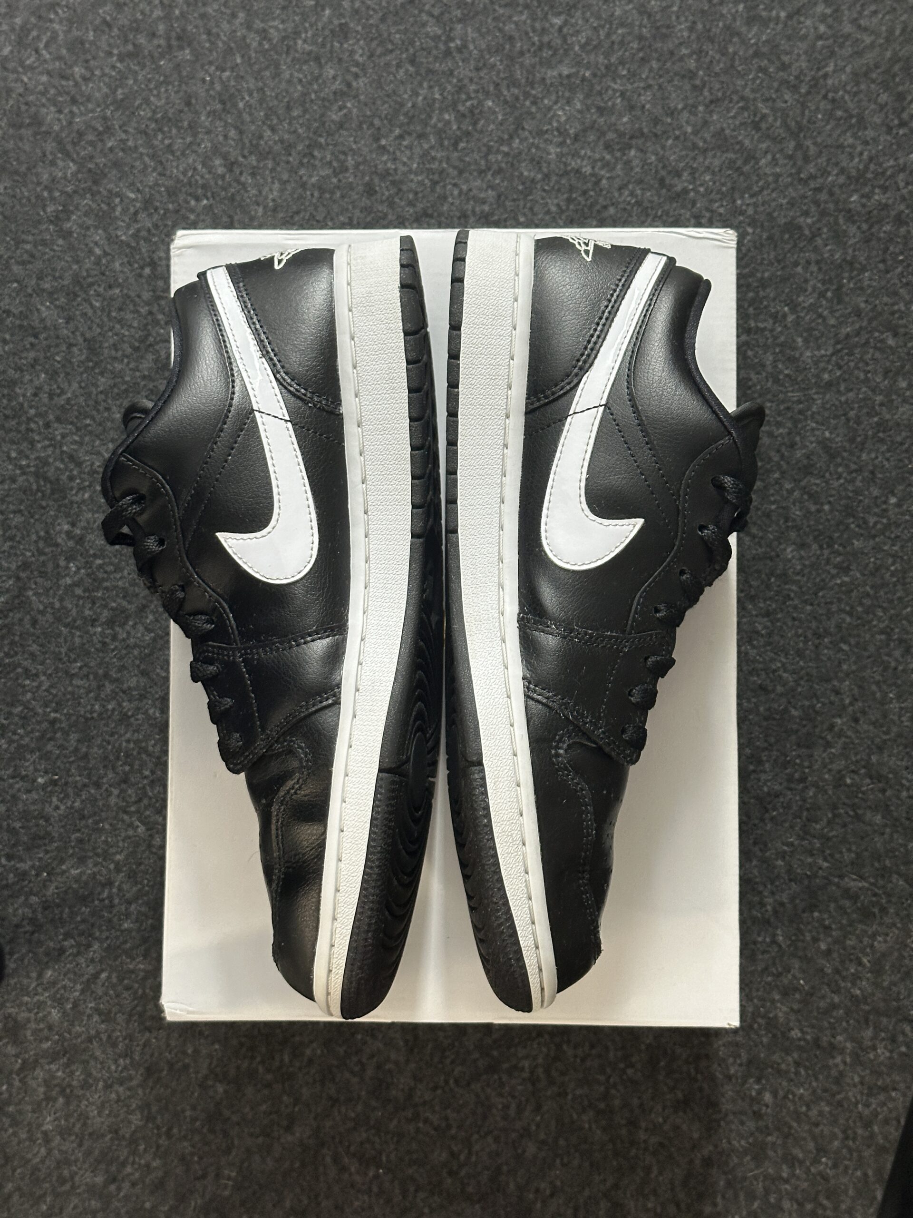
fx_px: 1688
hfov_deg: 30.3
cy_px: 609
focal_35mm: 48
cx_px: 456
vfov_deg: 39.7
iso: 320
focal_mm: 6.86
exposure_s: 1/40
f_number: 1.78
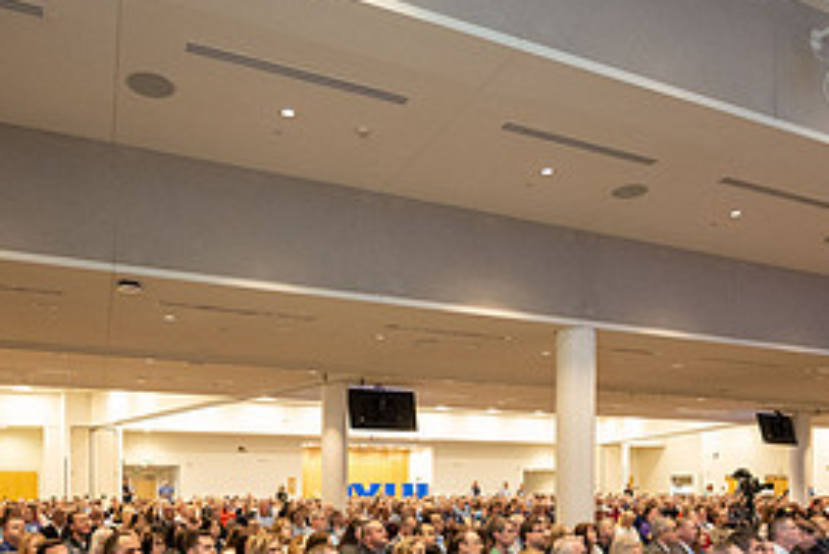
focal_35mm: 30
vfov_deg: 40.2
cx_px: 410
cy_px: 503
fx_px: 691
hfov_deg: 61.9
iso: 2500
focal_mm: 14
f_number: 4
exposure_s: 1/100
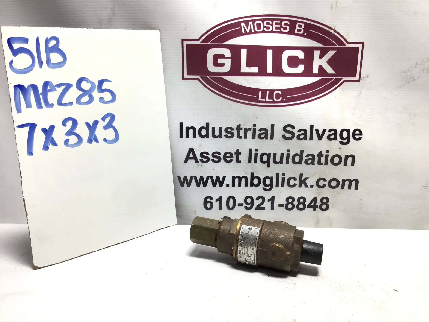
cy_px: 161
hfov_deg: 58.4
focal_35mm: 31
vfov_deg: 45.4
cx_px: 214
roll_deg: -1.7
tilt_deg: -13.6
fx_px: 384
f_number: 2.4
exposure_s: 1/120
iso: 40
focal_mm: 3.3
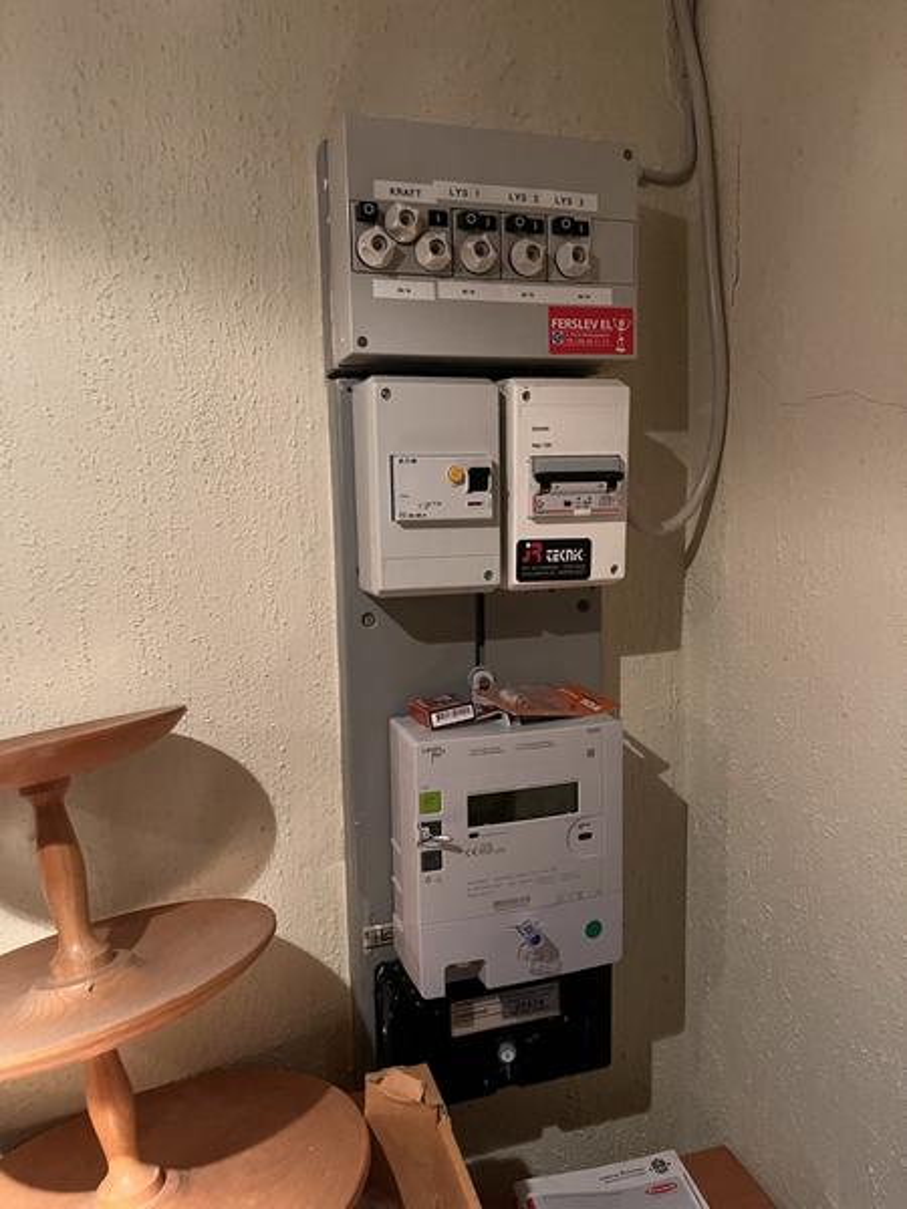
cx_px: 454
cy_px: 604
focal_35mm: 26
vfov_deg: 67.3
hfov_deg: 53.1
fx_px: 908
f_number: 1.6
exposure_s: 1/25
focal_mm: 5.1
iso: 500
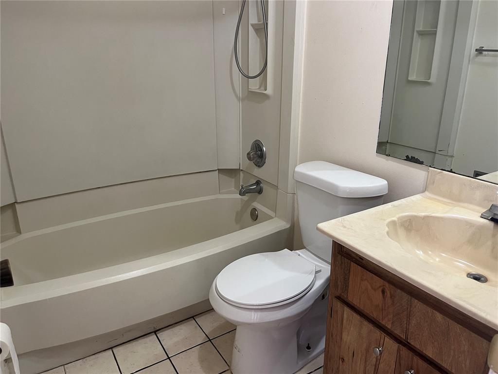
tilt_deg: -19.8
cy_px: 187
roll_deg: +0.3
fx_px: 374
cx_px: 249
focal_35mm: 26
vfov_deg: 53.1
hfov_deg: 67.3
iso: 125
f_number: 1.6
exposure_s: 1/60
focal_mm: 5.1
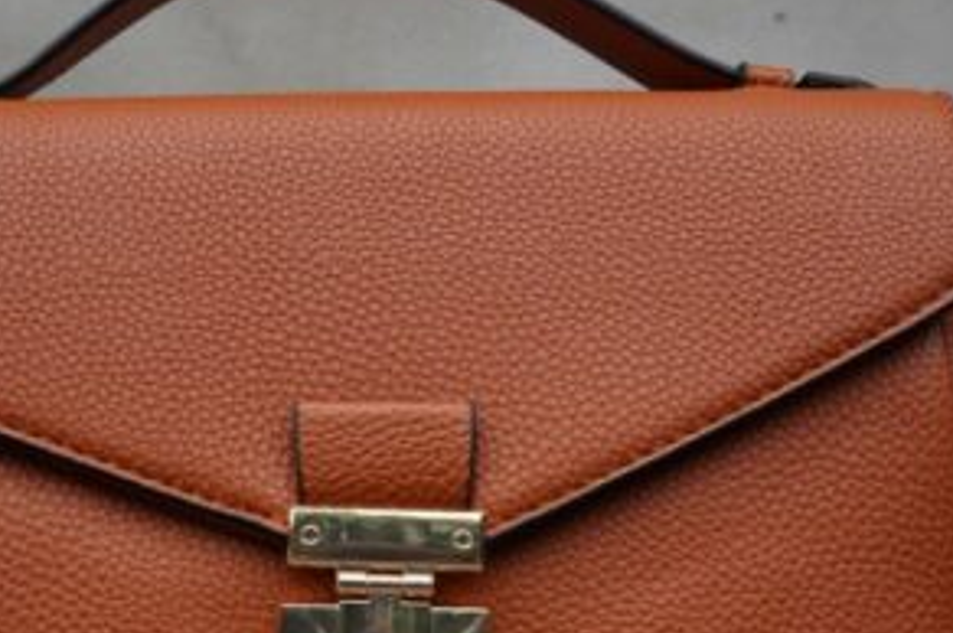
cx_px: 379
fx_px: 1904
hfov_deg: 28.0
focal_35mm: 72
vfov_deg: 18.8
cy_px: 457
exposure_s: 1/250
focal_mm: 35
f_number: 8
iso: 400
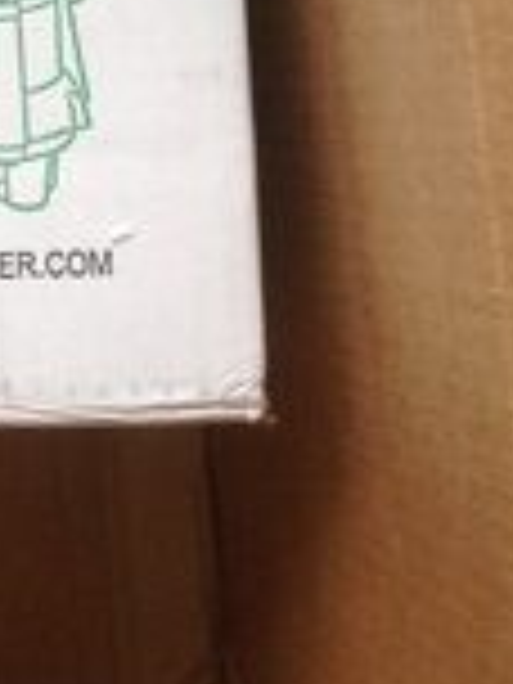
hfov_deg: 12.2
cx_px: -272
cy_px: -99
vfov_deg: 16.5
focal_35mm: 115
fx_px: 2272
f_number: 2.4
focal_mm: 4.28
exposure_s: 1/120
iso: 64
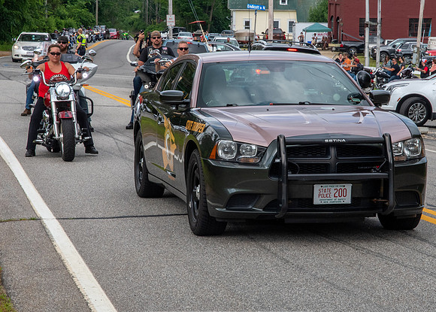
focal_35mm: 121
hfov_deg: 16.5
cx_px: 260
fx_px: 1504
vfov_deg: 11.8
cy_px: 143
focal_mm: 62
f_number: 16
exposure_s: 1/320
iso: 640
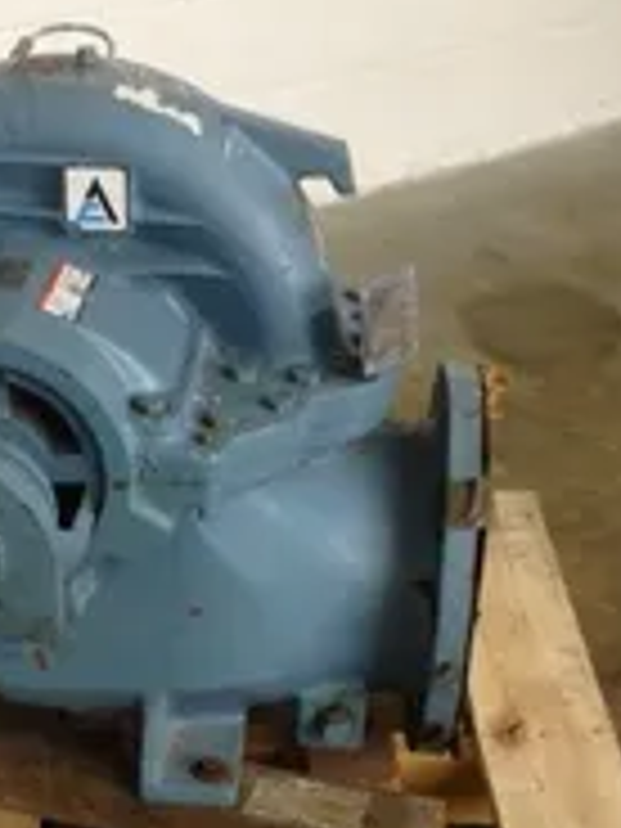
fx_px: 1818
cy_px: 634
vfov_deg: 25.3
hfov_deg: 19.0
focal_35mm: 76
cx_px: 50
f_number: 2.4
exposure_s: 1/20
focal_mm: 4.28
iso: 125
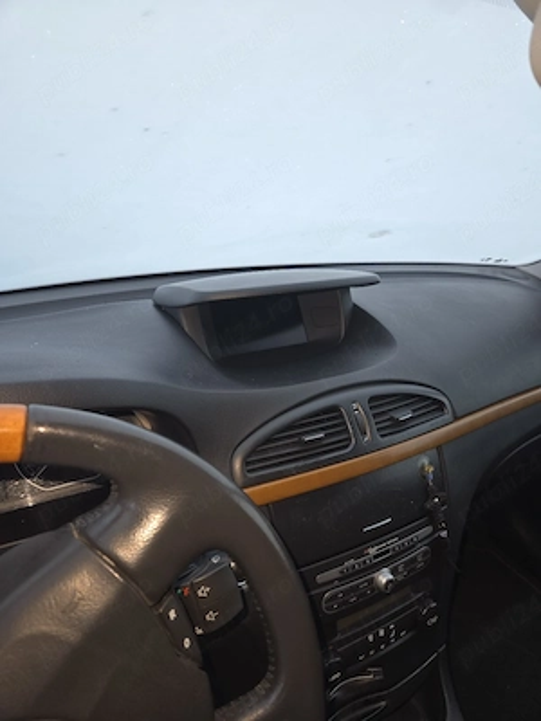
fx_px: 479
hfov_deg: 58.9
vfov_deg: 73.9
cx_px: 270
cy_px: 360
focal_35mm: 23
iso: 40
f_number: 1.8
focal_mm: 5.4
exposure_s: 1/50.3
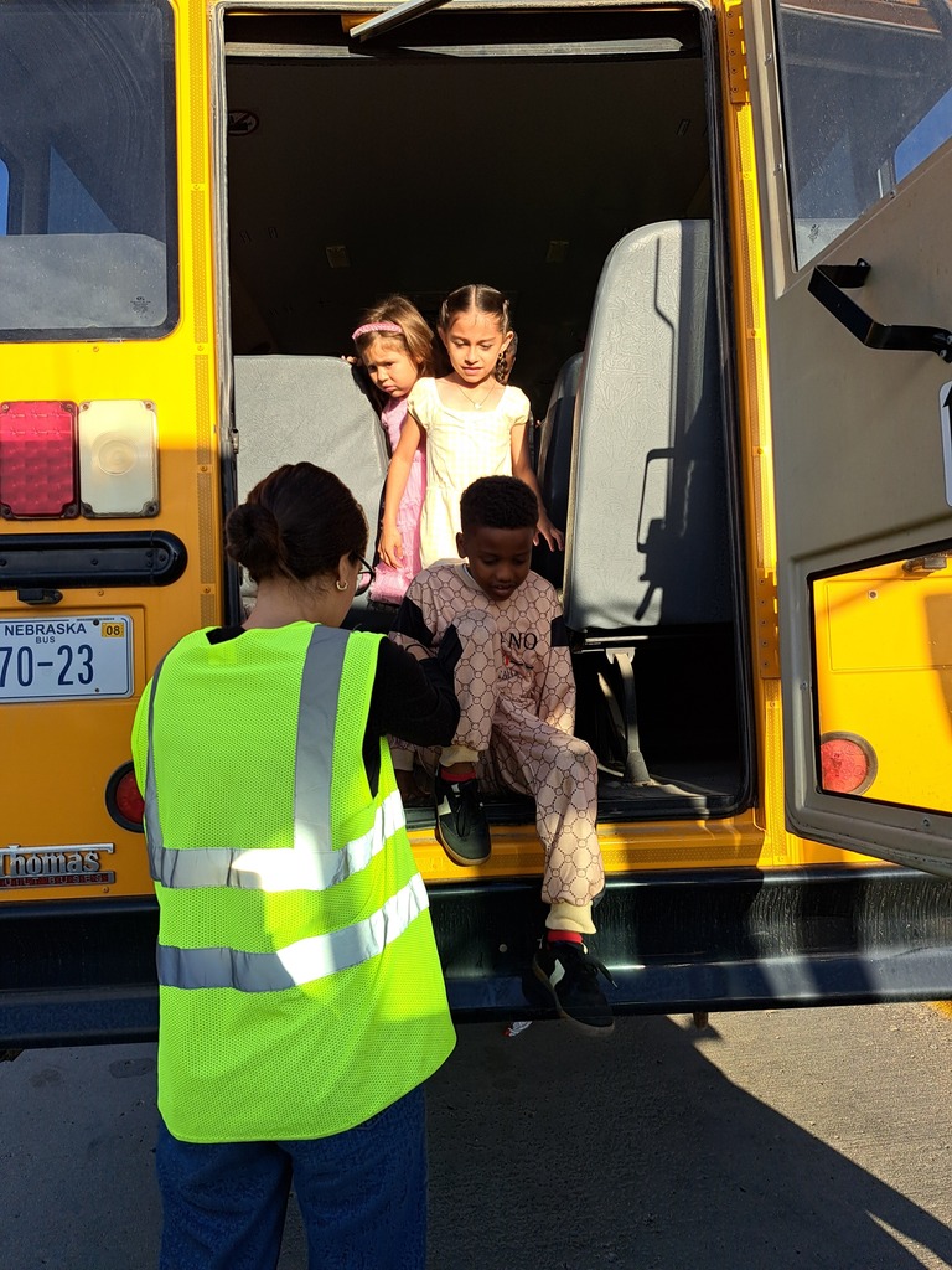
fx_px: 880
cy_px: 635
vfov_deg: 71.6
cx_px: 476
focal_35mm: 24
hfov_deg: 56.8
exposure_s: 1/410
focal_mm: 5.23
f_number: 1.8
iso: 50
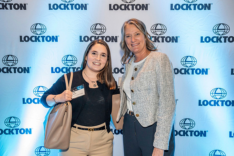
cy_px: 78
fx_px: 228
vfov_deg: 37.9
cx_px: 117
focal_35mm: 35
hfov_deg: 54.4
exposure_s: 1/160
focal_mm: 35
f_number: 4
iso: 4000
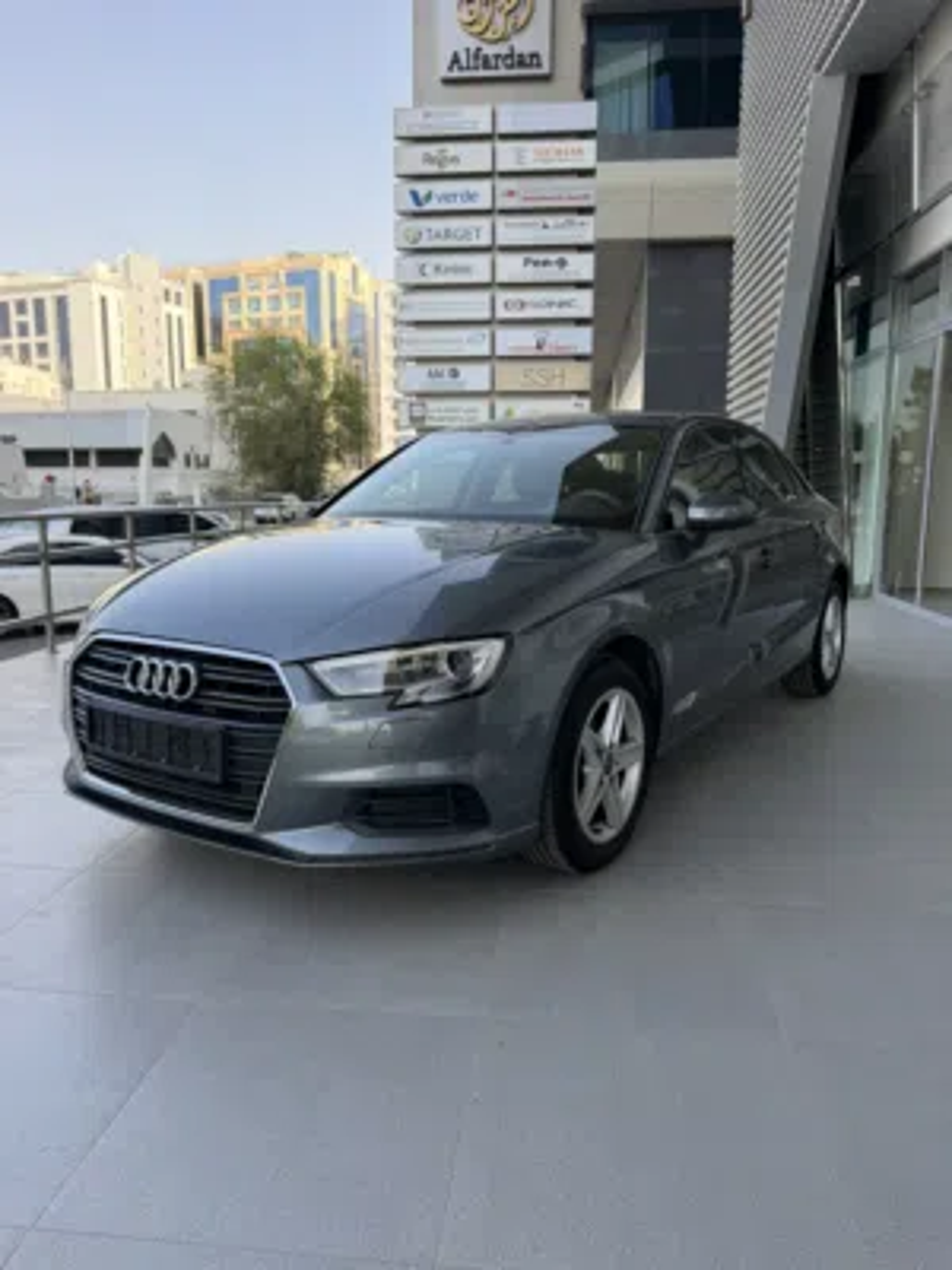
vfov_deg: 71.6
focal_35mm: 24
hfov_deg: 56.8
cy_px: 635
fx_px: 880
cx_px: 476
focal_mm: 6.76
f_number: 1.78
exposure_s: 1/992
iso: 100
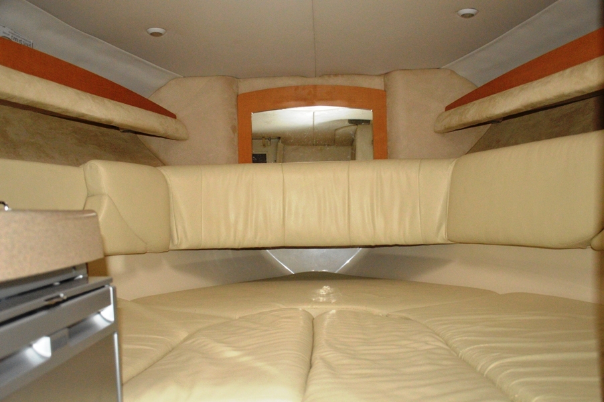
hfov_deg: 49.6
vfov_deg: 34.2
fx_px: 654
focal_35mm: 39
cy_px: 201
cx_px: 302
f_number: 3.8
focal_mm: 26
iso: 2200
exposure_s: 1/125
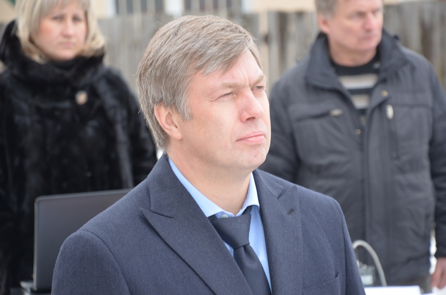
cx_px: 223
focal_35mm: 158
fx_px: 1947
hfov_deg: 13.1
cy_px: 148
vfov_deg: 8.7
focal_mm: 105
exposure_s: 1/125
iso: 280
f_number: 5.6
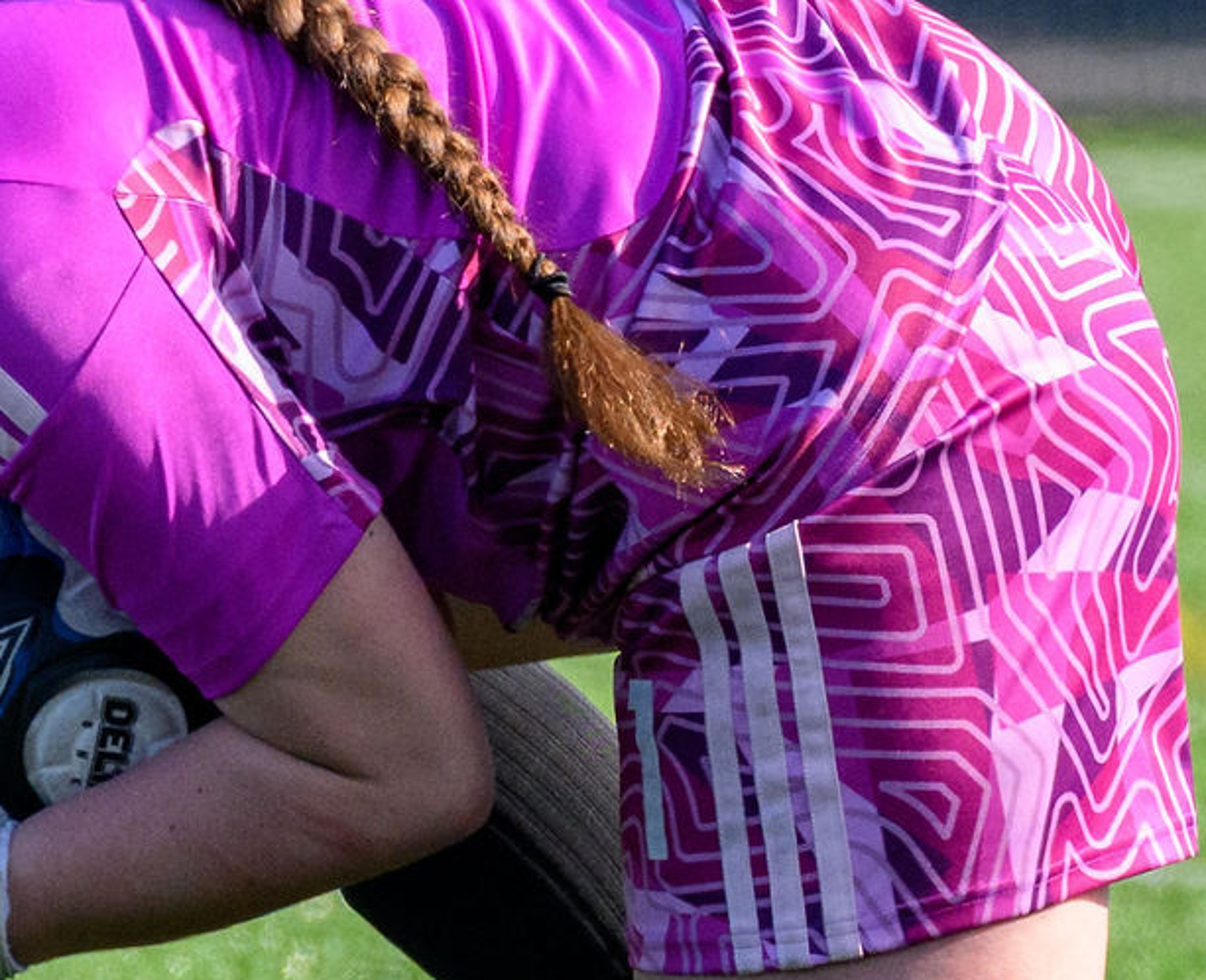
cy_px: 236
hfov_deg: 1.0
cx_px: 705
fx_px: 72717
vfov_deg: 0.8
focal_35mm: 2025
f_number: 5.3
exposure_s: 1/2000
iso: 900
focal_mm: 290
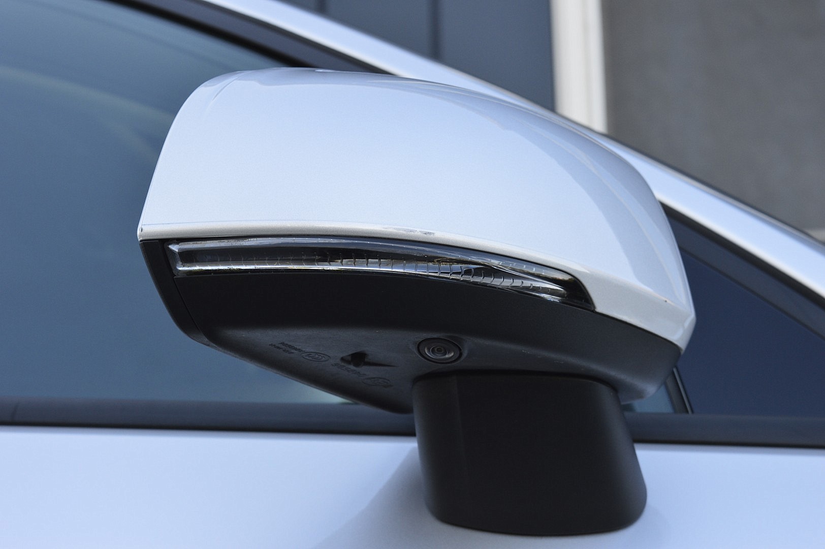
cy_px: 274
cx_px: 412
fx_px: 1649
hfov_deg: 28.1
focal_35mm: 72
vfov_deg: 18.9
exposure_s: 1/100
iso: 400
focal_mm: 48
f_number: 9
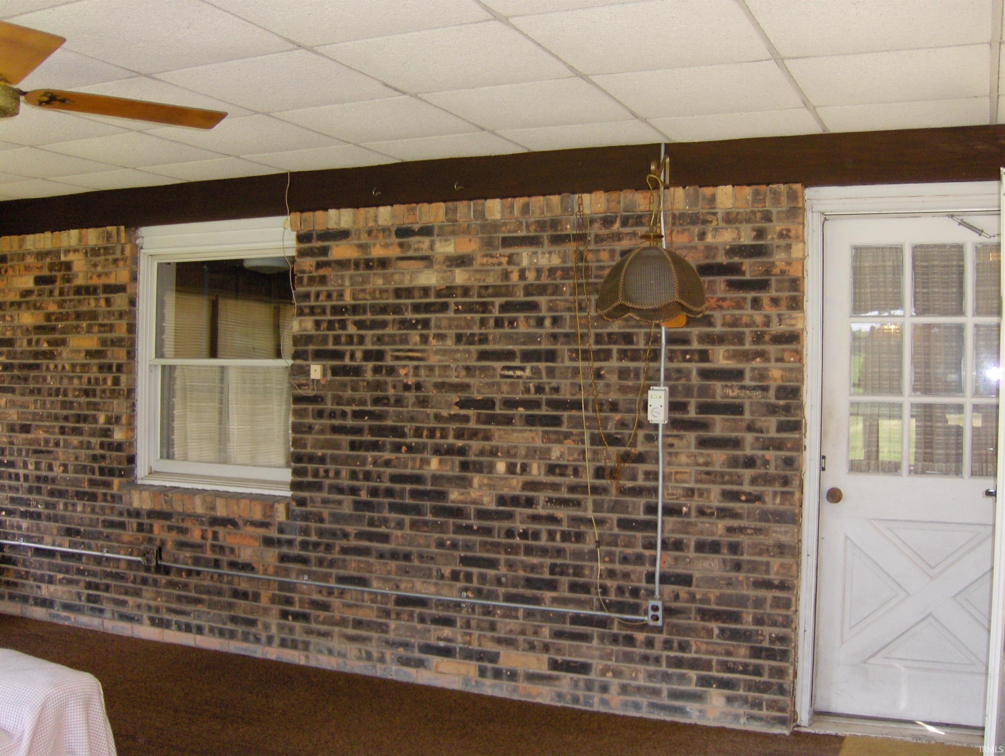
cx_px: 502
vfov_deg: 40.8
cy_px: 378
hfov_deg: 52.6
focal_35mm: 35
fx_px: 1017
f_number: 2.8
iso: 100
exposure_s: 1/60
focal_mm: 7.5
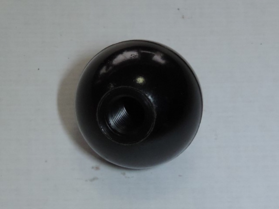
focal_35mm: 155
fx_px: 1249
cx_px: 140
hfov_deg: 12.7
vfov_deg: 9.6
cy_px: 104
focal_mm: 27.6
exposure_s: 1/100
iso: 400
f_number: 4.4
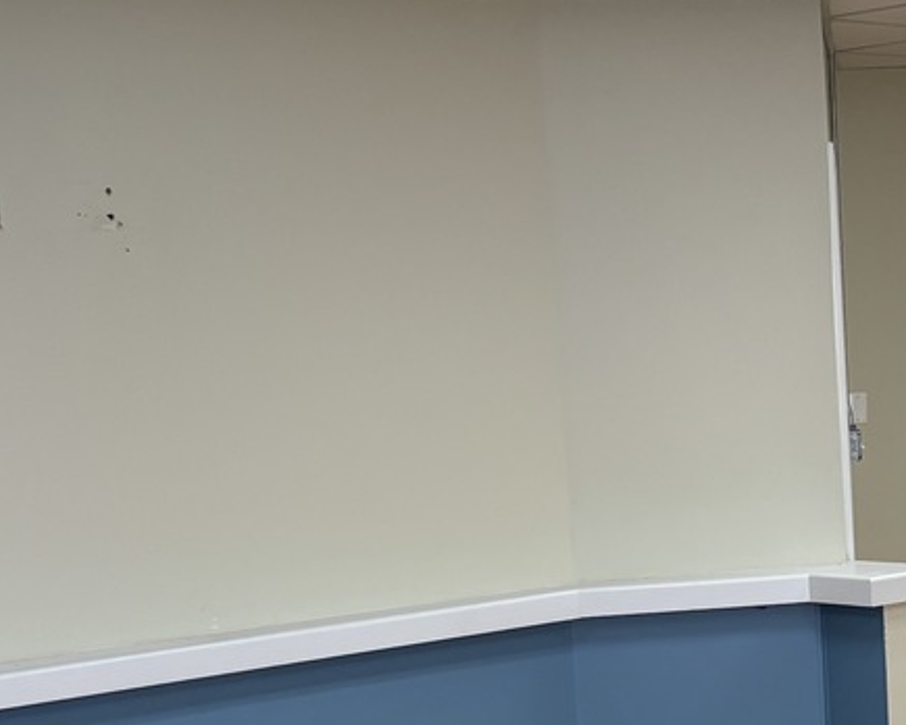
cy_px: 546
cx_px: 781
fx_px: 2252
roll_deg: +3.1
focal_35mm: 84
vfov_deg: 18.2
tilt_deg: -6.8
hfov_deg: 22.3
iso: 100
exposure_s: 1/120
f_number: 1.6
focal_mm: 5.96
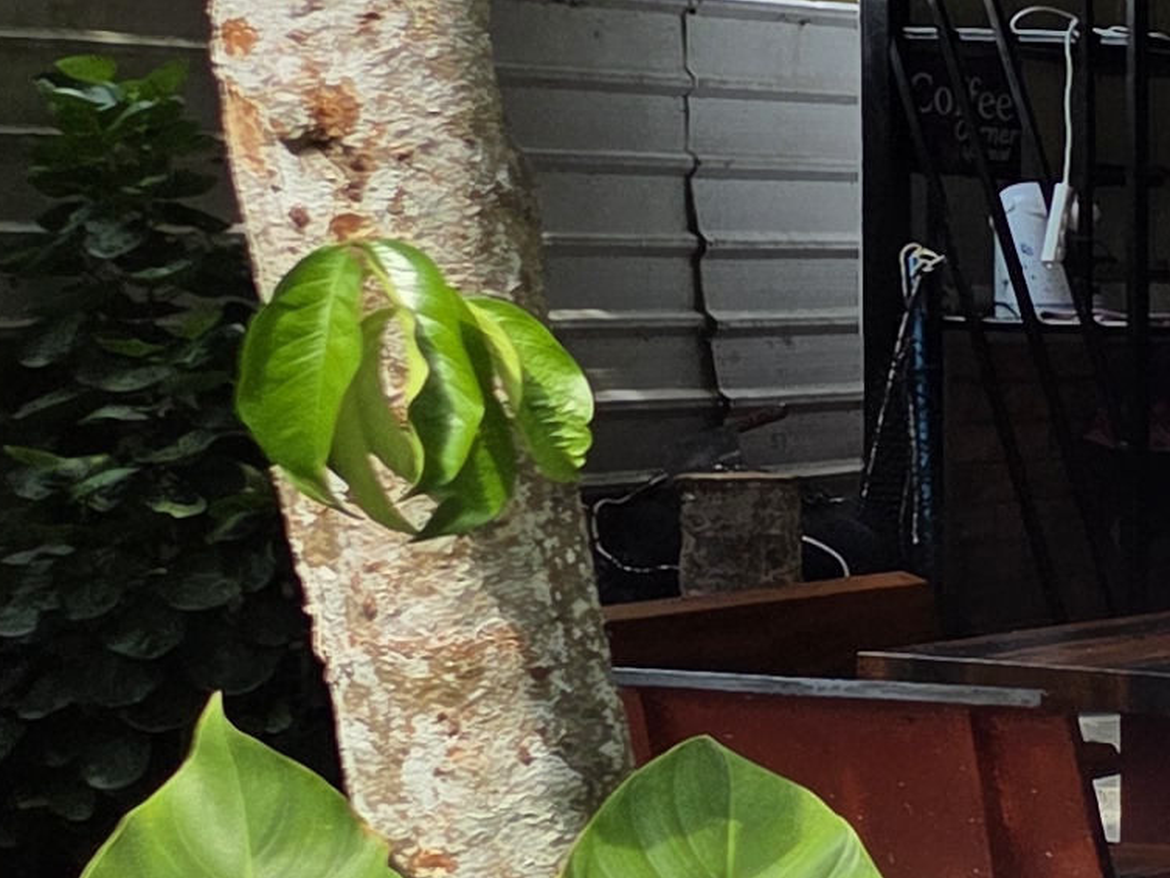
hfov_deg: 12.2
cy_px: 650
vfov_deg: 12.1
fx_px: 4125
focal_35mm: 122
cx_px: 2958
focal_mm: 5.4
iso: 80
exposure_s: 1/1654
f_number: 1.8
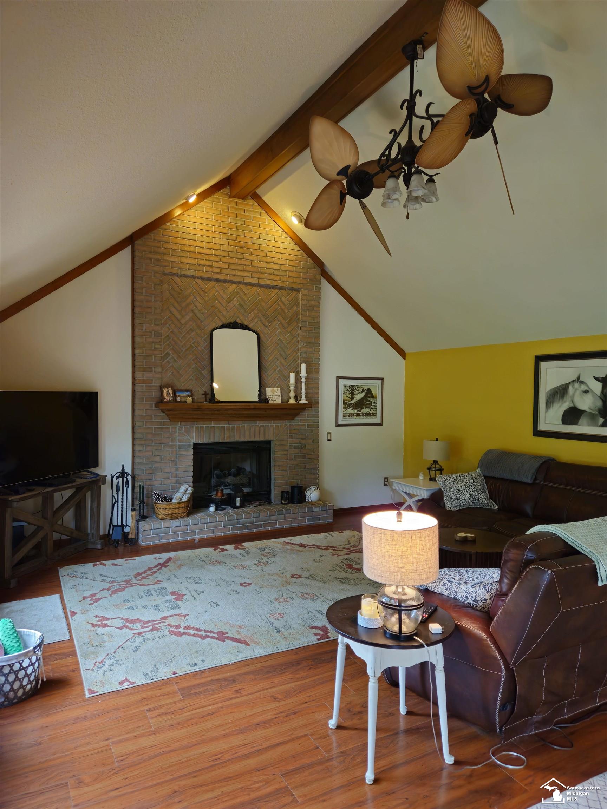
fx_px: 538
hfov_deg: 58.9
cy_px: 404
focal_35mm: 23
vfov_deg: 73.9
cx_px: 304
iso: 250
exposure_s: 1/60
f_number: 1.8
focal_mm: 5.4
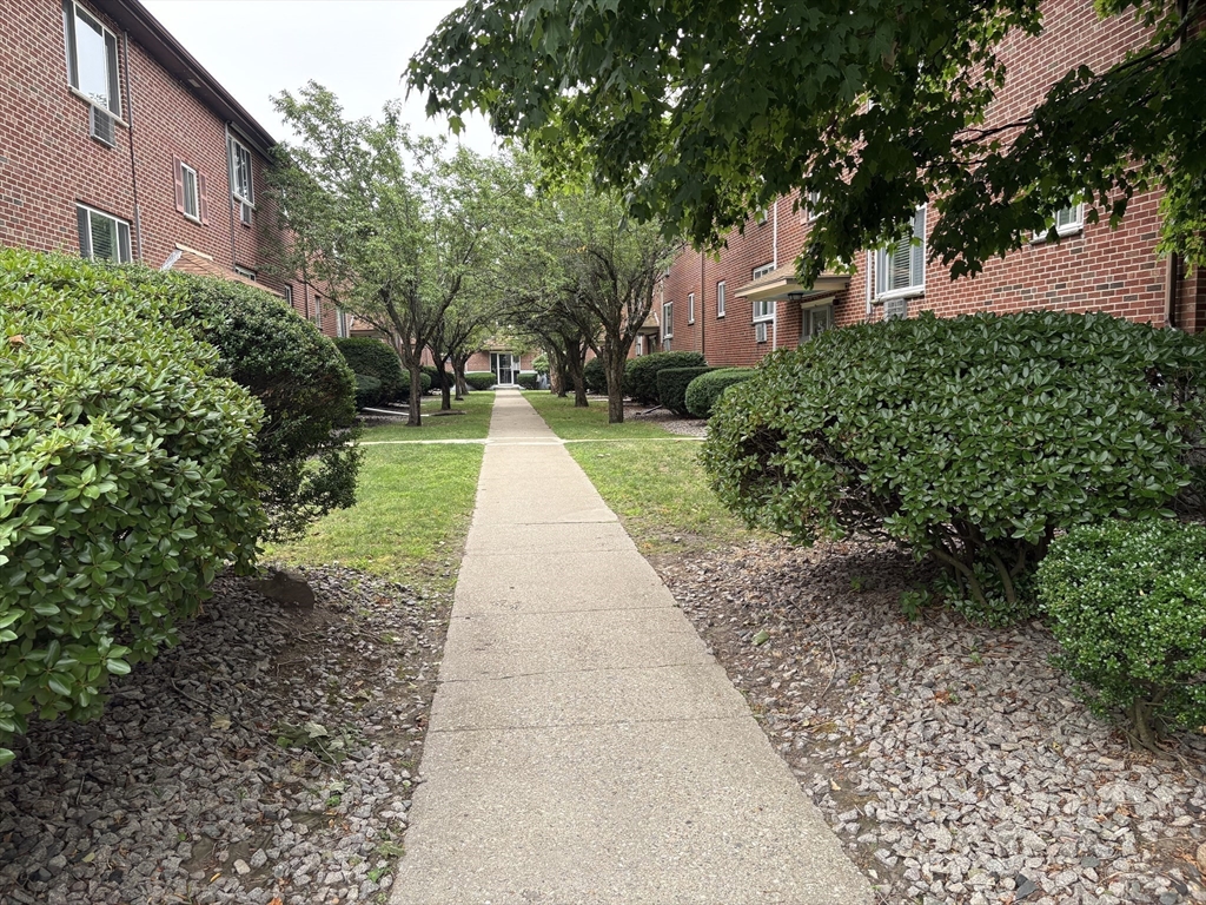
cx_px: 603
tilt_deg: -5.8
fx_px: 906
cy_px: 452
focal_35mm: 26
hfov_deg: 67.3
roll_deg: +0.8
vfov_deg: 53.1
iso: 64
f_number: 1.6
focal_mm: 5.96
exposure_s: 1/255
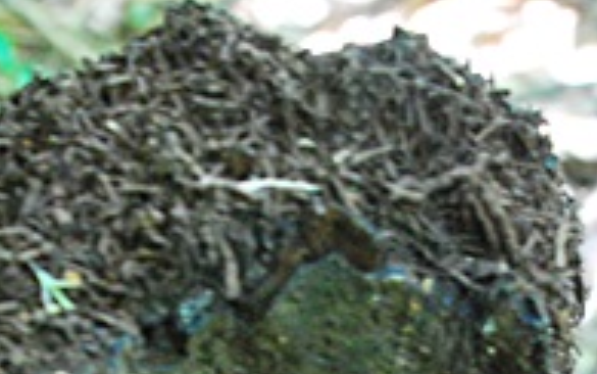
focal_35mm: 138
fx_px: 2246
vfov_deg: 9.1
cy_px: 653
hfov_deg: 15.1
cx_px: 318
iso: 1600
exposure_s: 1/6
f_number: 5.6
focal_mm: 22
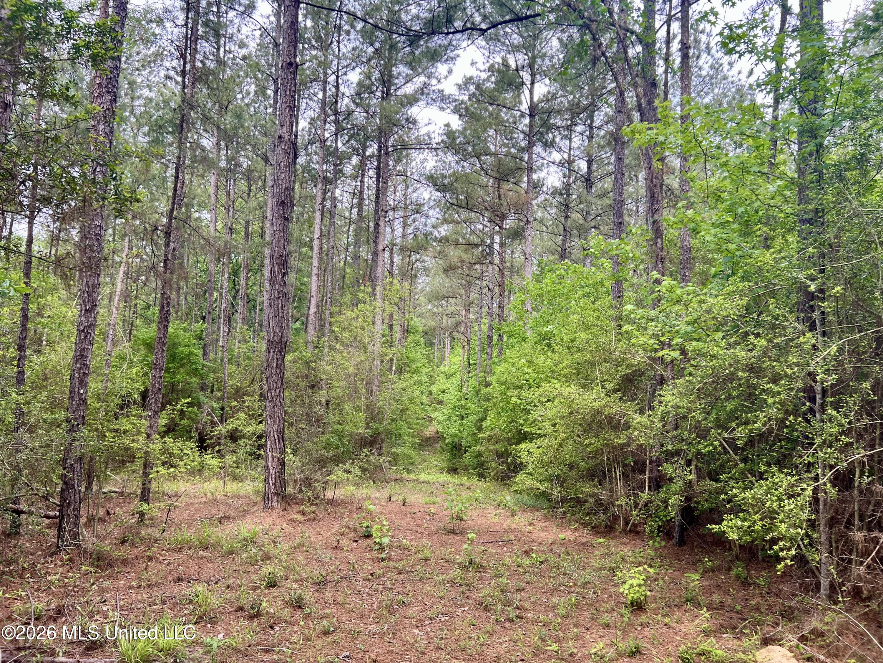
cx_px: 442
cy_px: 332
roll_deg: -0.2
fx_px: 663
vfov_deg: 53.1
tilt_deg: +2.4
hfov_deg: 67.3
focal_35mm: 26
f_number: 1.5
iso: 50
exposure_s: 1/377
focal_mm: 5.7
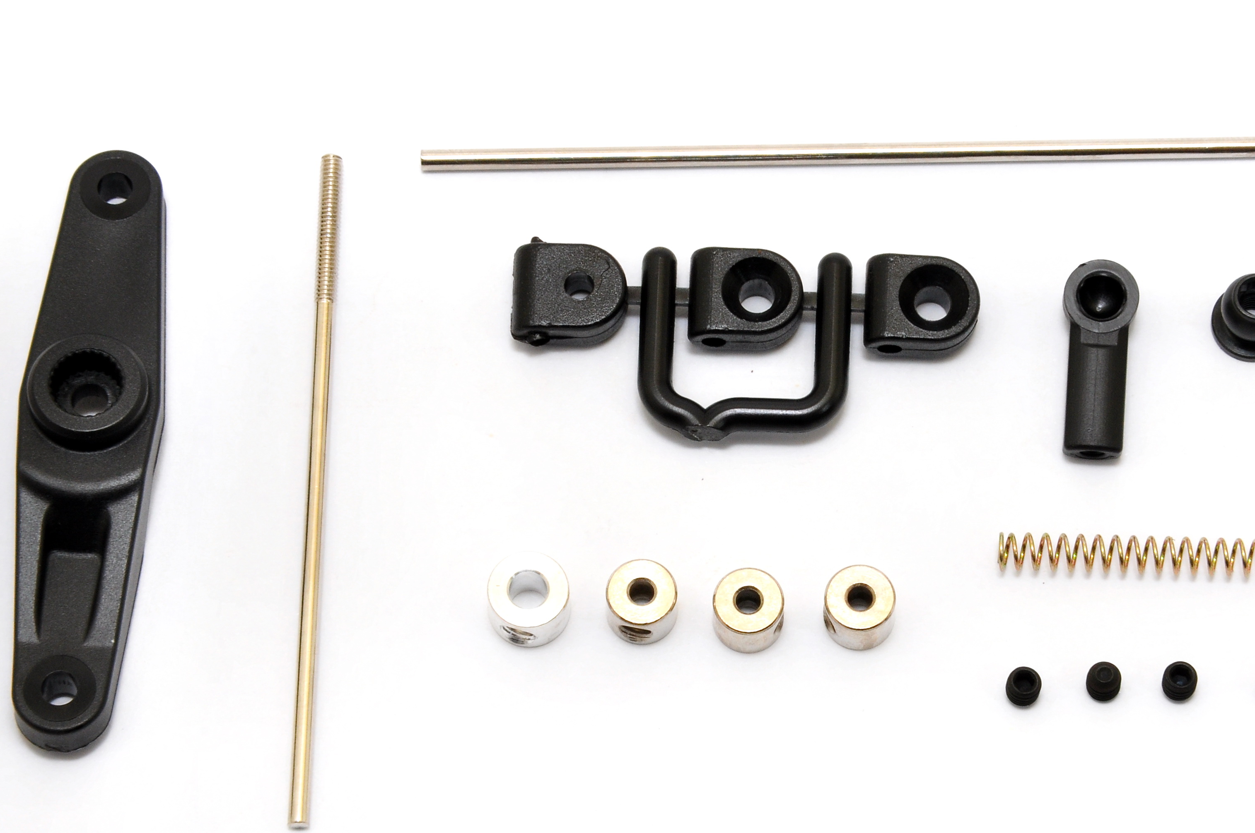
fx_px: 7243
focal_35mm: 208
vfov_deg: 6.6
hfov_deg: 9.9
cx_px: 792
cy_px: 459
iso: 400
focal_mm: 98
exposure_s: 1/60
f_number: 22
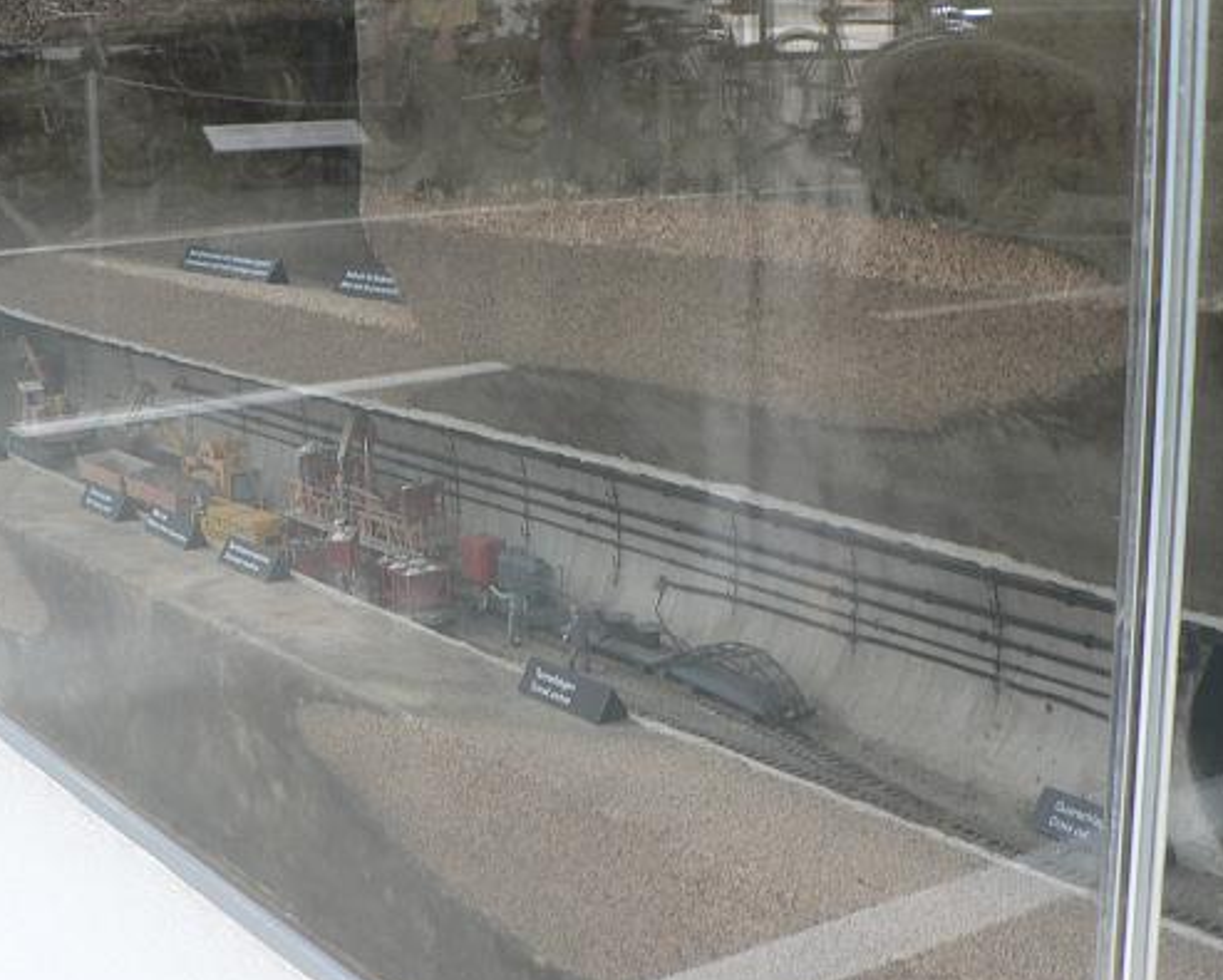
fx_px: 2064
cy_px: 447
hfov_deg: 32.9
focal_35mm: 57
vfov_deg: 26.7
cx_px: 501
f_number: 2.8
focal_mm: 6
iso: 80
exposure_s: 1/50
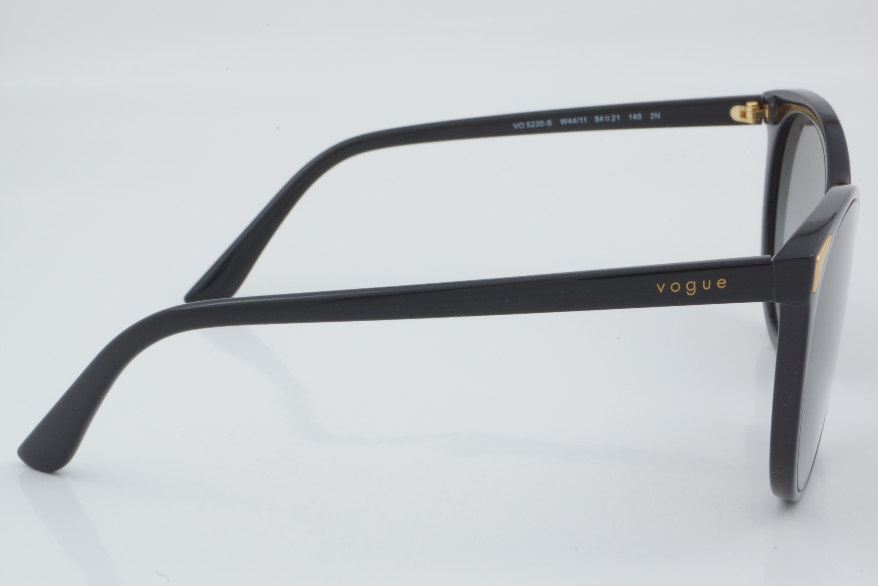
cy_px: 293
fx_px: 1829
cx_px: 439
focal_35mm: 75
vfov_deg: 18.2
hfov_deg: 27.0
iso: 100
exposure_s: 1/3
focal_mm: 50
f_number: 32
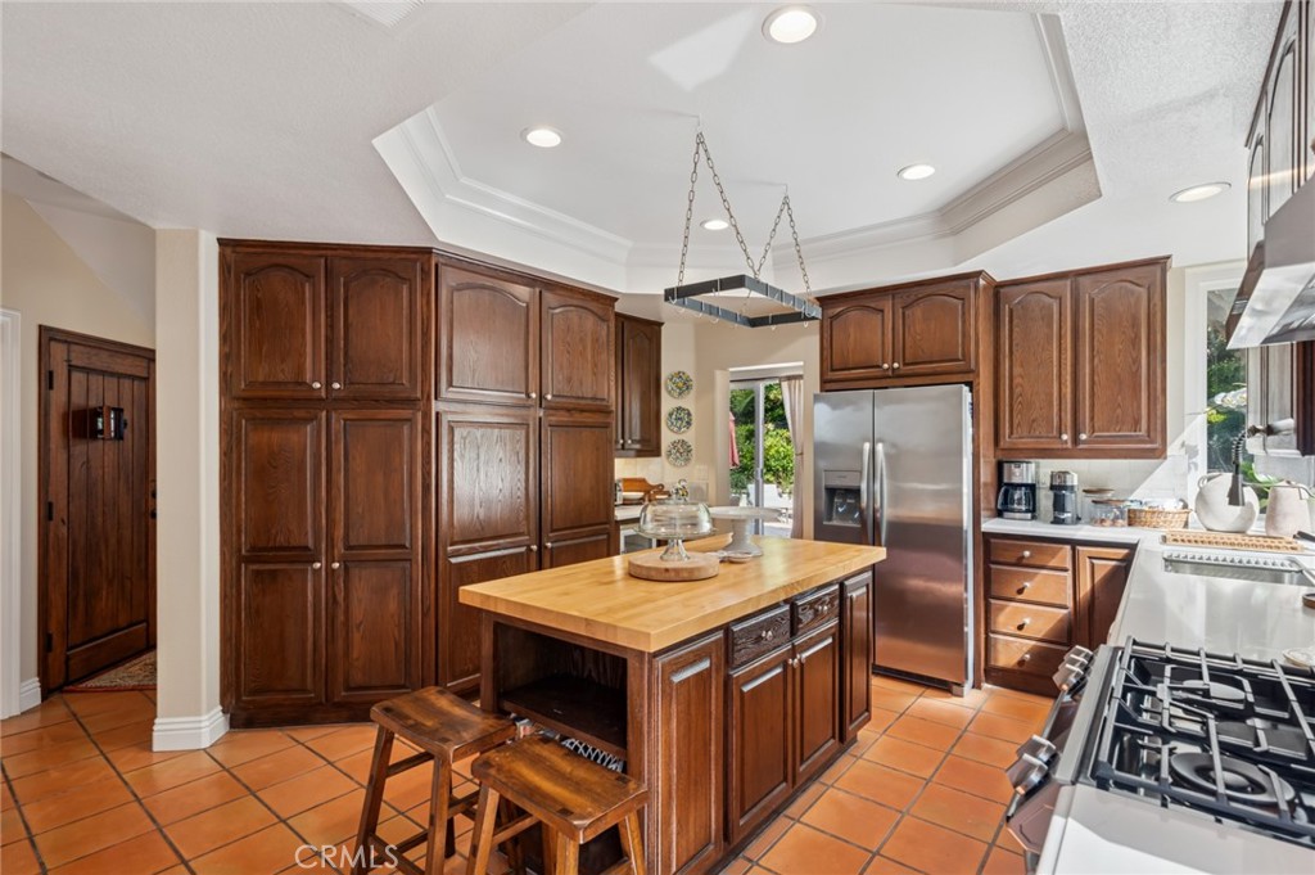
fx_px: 620
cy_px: 438
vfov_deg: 70.3
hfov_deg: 93.3
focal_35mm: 17
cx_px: 658
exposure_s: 1/30
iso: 320
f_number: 8
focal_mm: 17
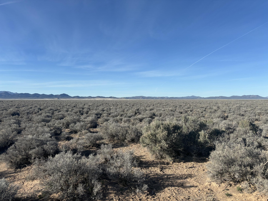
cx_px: 134
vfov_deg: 53.1
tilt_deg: +2.2
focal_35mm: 26
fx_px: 201
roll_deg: -0.1
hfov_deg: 67.3
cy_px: 100
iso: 50
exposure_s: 1/3534
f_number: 1.6
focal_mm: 5.96
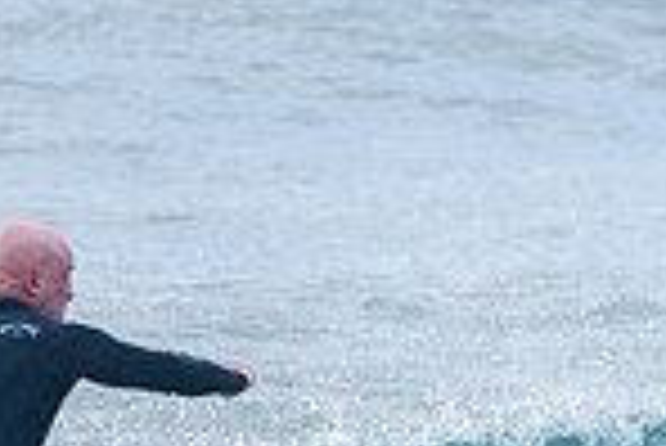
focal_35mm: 1969
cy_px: 674
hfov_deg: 1.0
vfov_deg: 0.7
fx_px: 36462
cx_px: 99
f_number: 5.6
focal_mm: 500
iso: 560
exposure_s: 1/1000
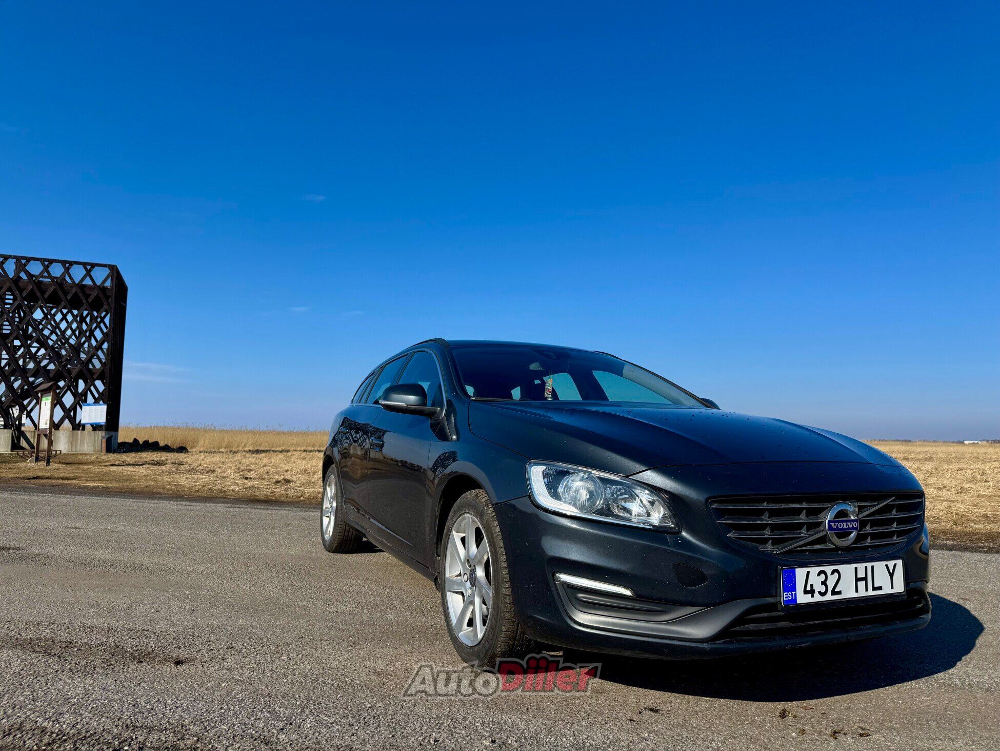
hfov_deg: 71.6
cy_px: 376
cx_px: 500
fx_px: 693
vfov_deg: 56.8
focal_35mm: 24
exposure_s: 1/5814
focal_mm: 6.76
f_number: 1.78
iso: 80
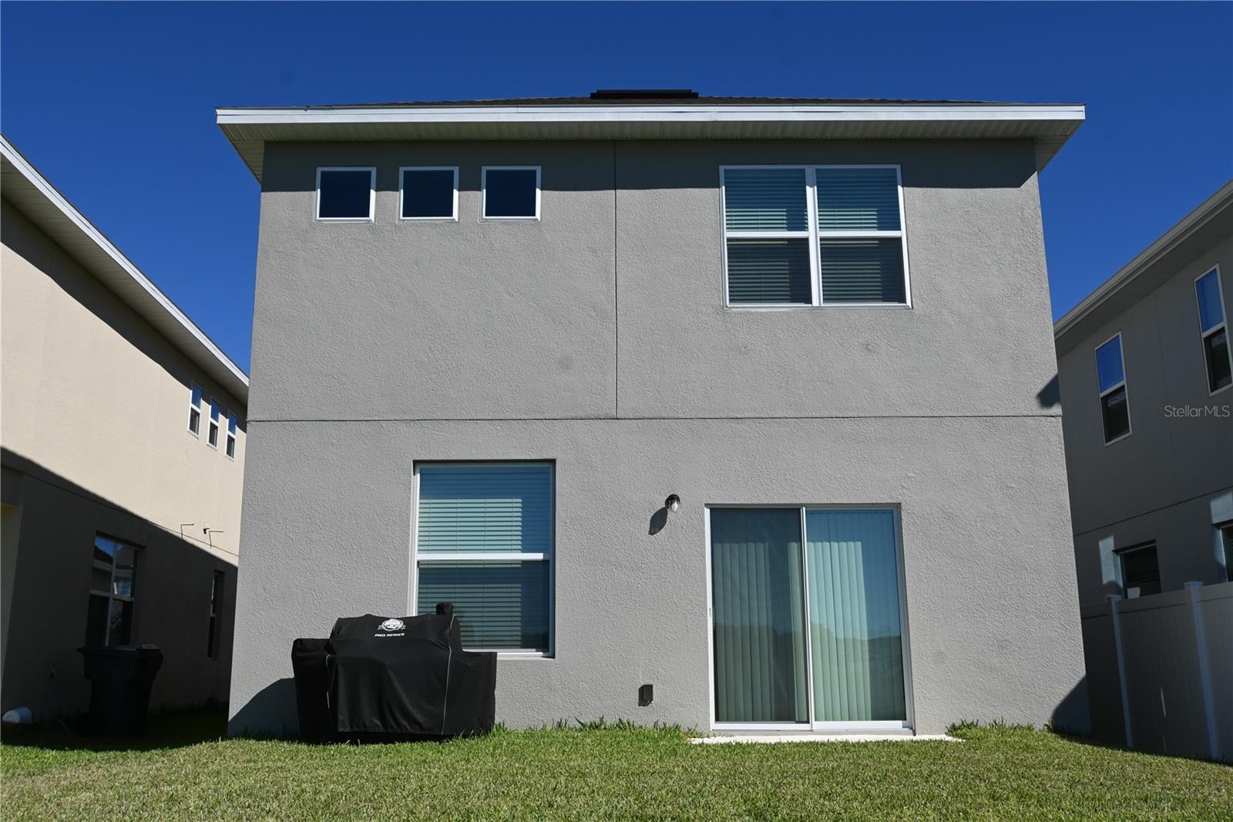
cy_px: 411
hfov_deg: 58.3
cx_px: 616
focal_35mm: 32
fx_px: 1104
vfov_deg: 40.8
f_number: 10
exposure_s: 1/400
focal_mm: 21.5
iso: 100
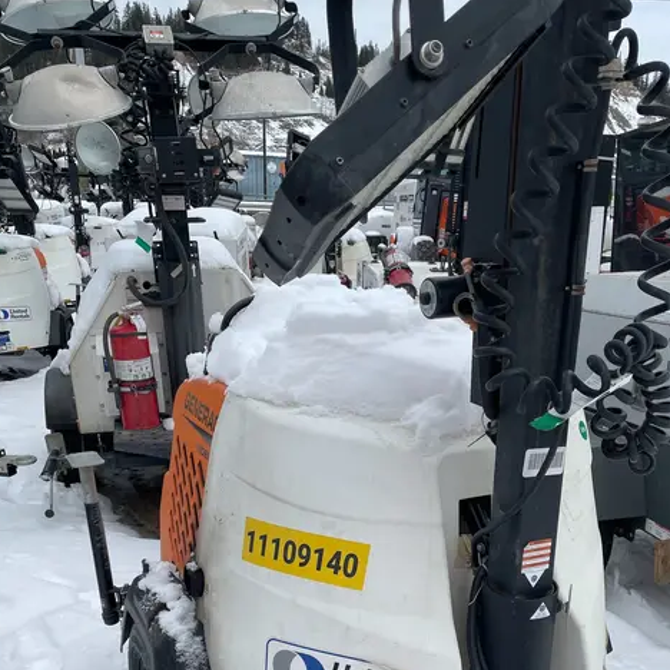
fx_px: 788
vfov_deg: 44.2
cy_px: 519
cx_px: 372
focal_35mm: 36
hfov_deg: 46.0
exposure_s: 1/2747
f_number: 1.6
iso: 32
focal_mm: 4.2
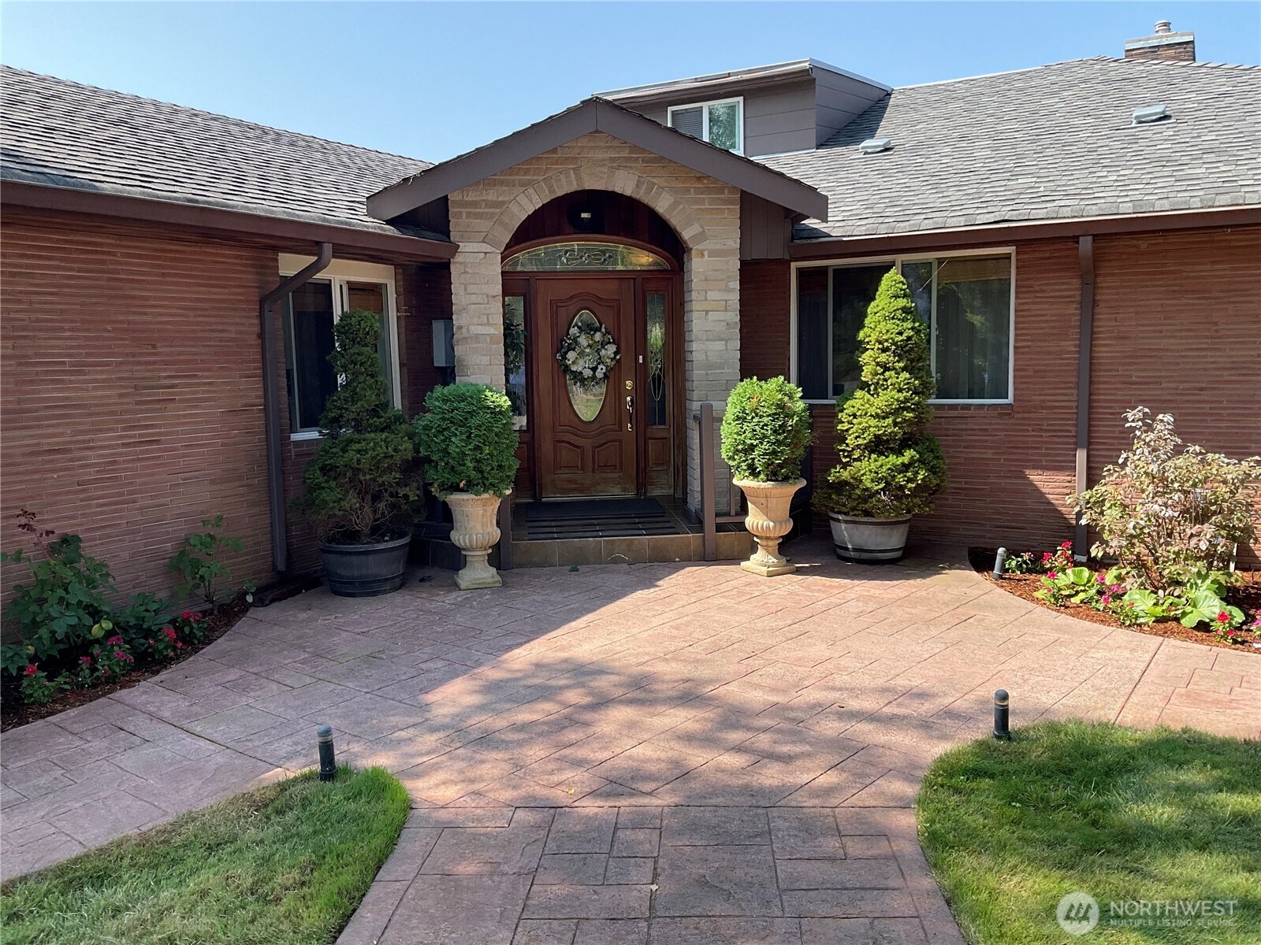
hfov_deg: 61.7
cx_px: 630
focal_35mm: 29
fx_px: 1056
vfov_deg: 48.2
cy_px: 472
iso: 16
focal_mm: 3
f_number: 1.8
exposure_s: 1/593
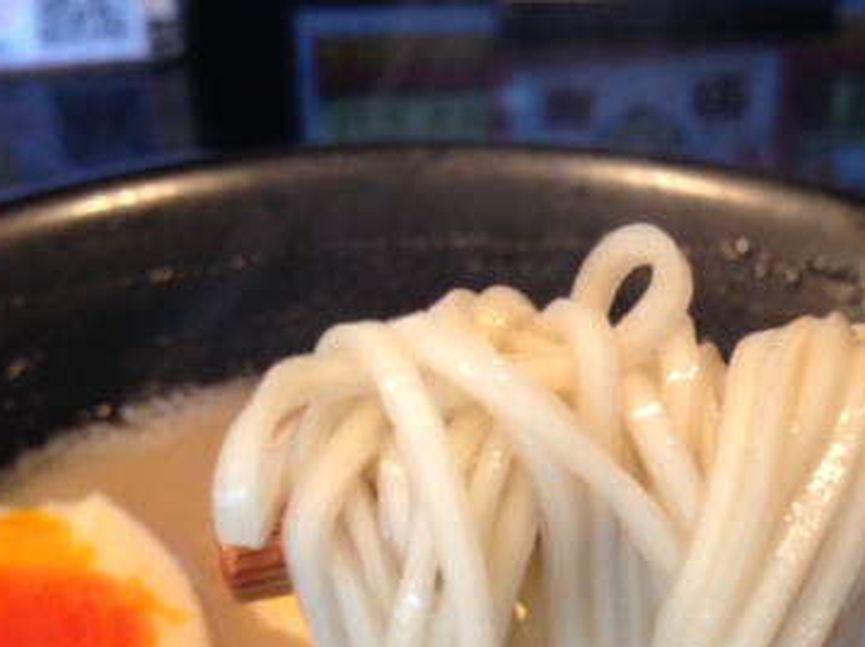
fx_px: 1473
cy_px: 502
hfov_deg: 32.4
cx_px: 590
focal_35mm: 59
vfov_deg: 24.5
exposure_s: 1/20
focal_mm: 4.13
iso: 125
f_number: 2.4
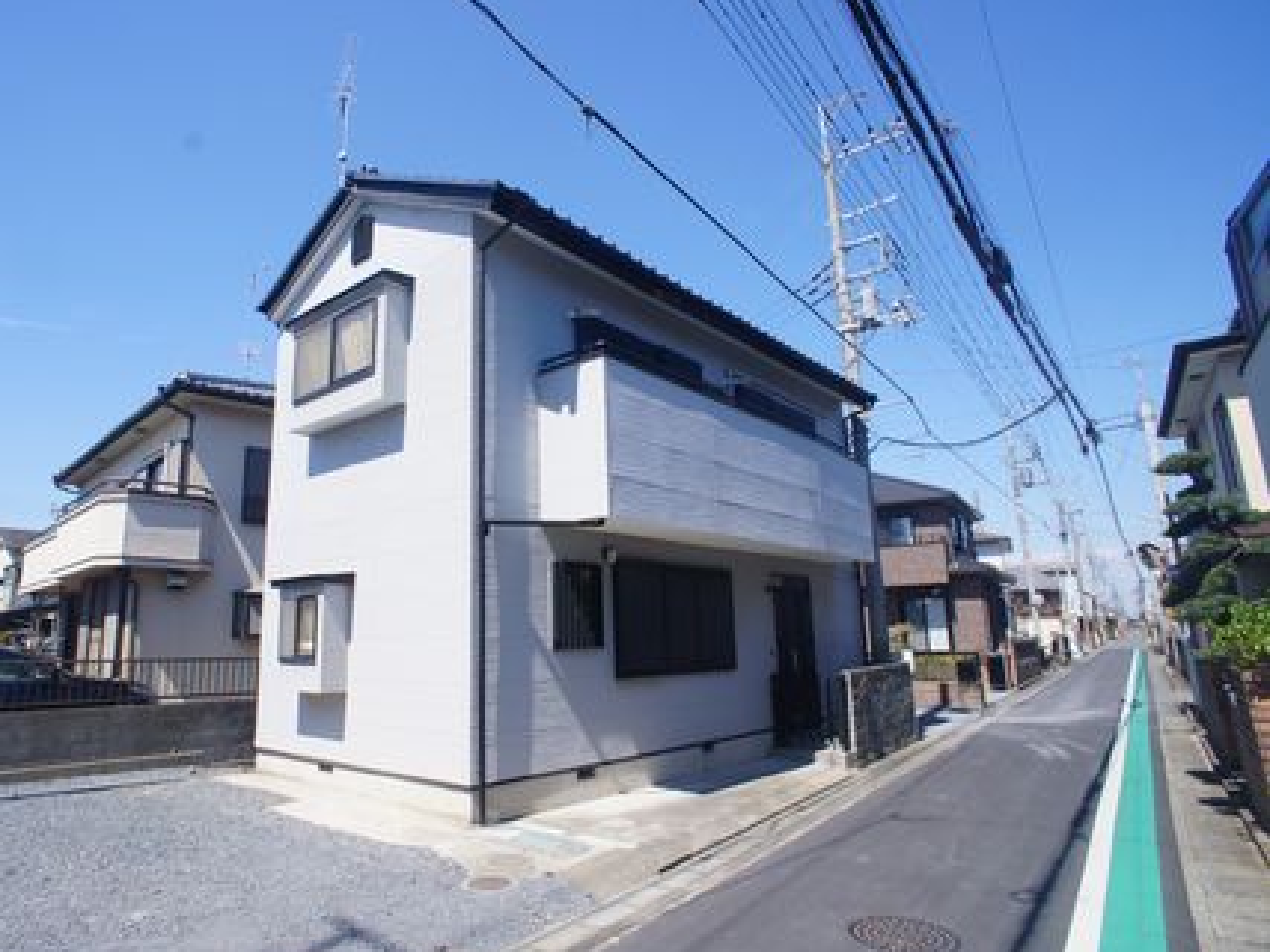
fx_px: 990
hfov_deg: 64.9
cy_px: 482
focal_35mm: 27
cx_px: 529
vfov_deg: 51.3
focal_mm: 16
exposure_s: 1/200
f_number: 13
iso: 200
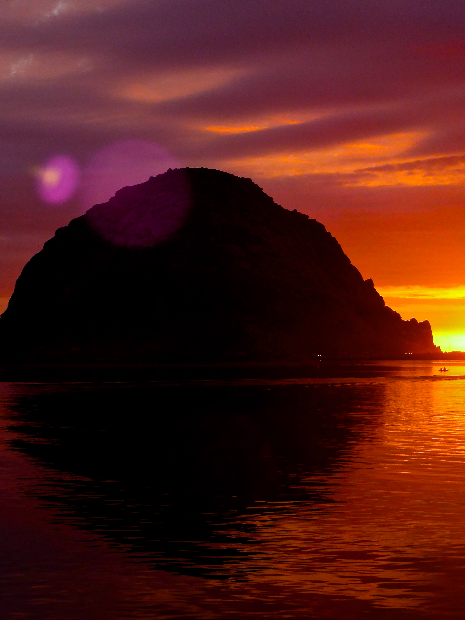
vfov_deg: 26.7
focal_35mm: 73
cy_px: 275
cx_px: 314
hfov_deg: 20.1
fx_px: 1307
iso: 100
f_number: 4.2
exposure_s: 1/100
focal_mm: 8.5
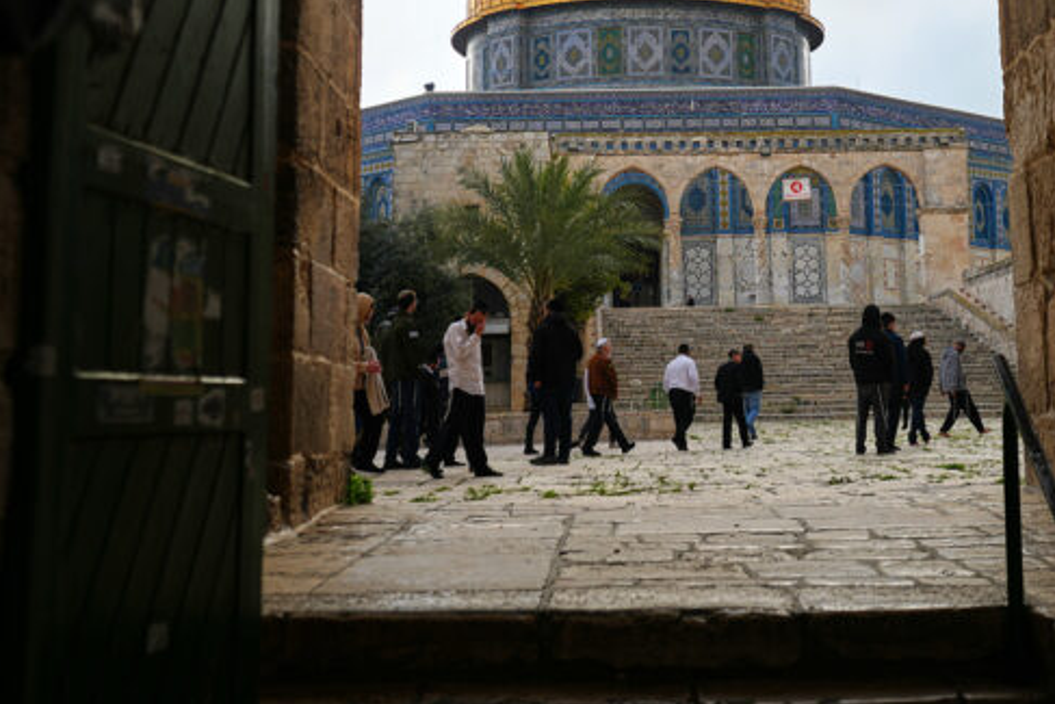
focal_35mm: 58
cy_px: 132
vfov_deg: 23.0
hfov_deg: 34.2
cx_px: 683
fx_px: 1700
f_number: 2.8
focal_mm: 35
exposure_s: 1/1250
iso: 125
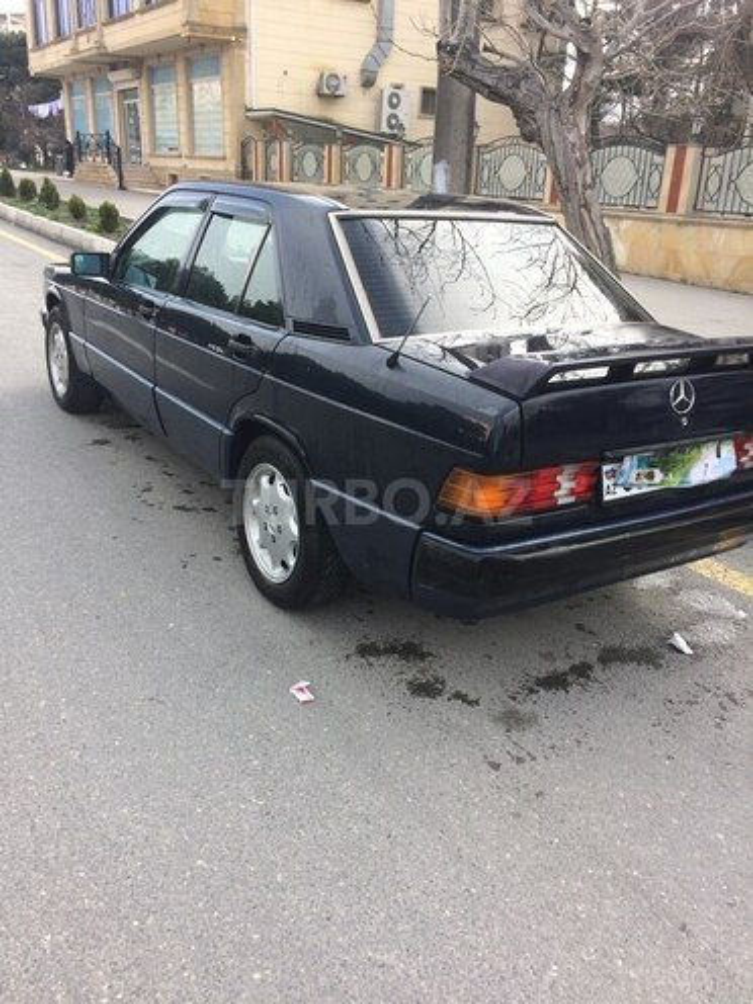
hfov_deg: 48.2
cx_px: 376
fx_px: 841
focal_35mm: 29
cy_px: 502
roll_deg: -3.5
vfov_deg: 61.7
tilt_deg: -21.8
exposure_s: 1/376
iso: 32
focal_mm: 4.15
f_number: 2.2
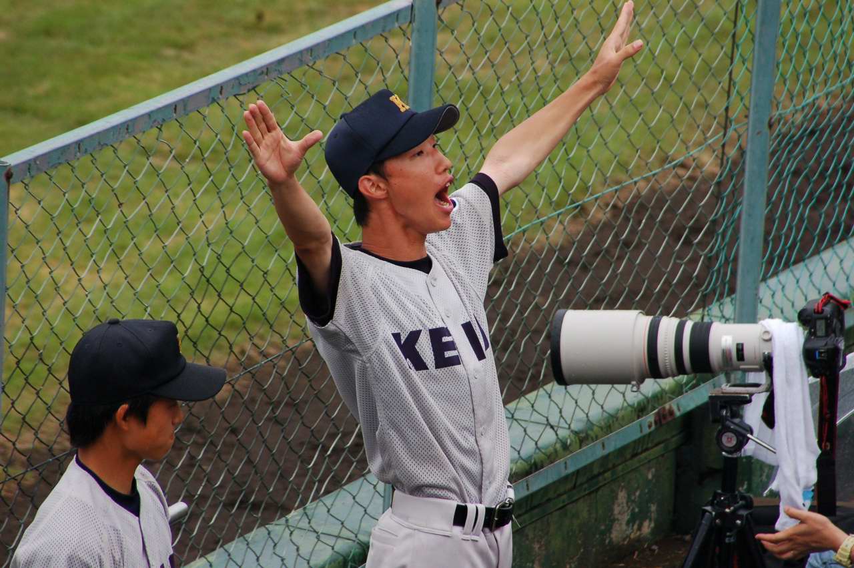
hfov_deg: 4.6
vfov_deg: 3.0
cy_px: 284
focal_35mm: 450
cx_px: 427
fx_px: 10665
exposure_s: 1/500
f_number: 6.3
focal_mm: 300
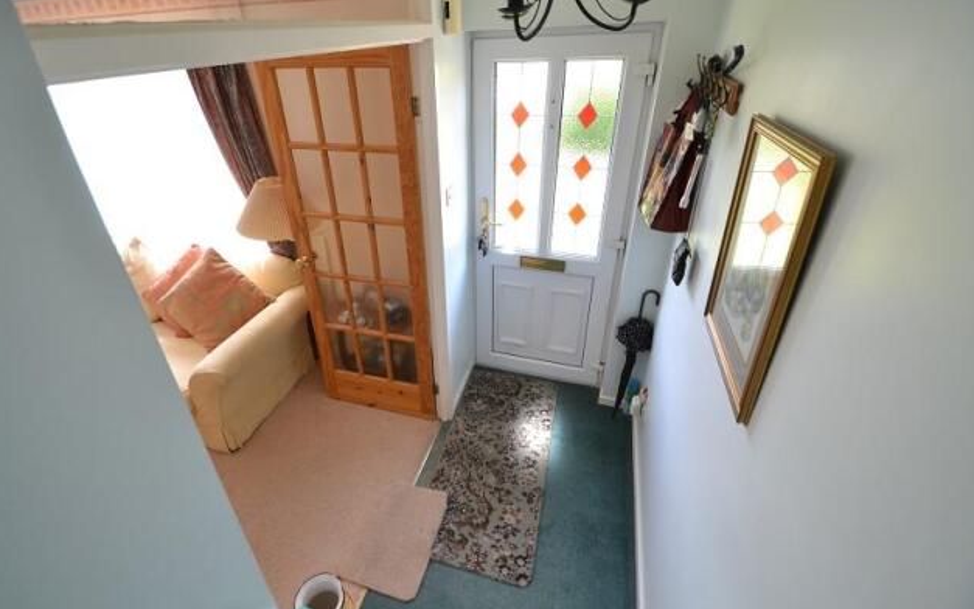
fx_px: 425
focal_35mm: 16
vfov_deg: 71.1
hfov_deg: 97.8
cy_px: 277
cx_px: 477
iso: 400
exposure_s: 1/80
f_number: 4.5
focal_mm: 10
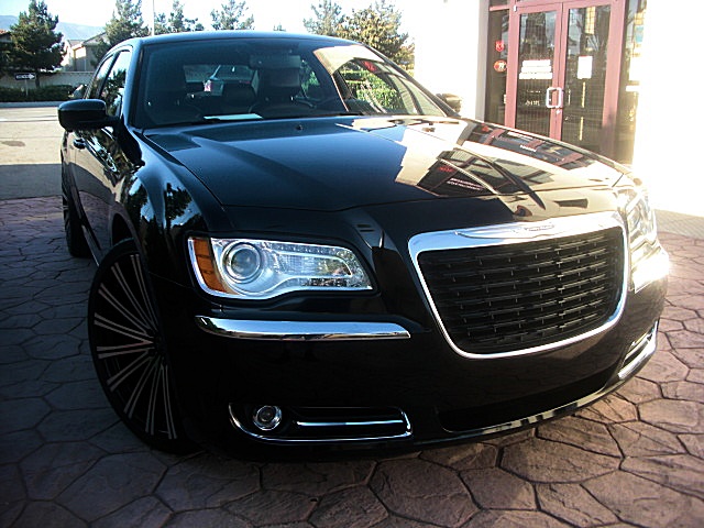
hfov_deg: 51.4
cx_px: 352
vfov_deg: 39.7
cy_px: 264
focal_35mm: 36
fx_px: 732
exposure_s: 1/160
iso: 50
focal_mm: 6.3
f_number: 2.8
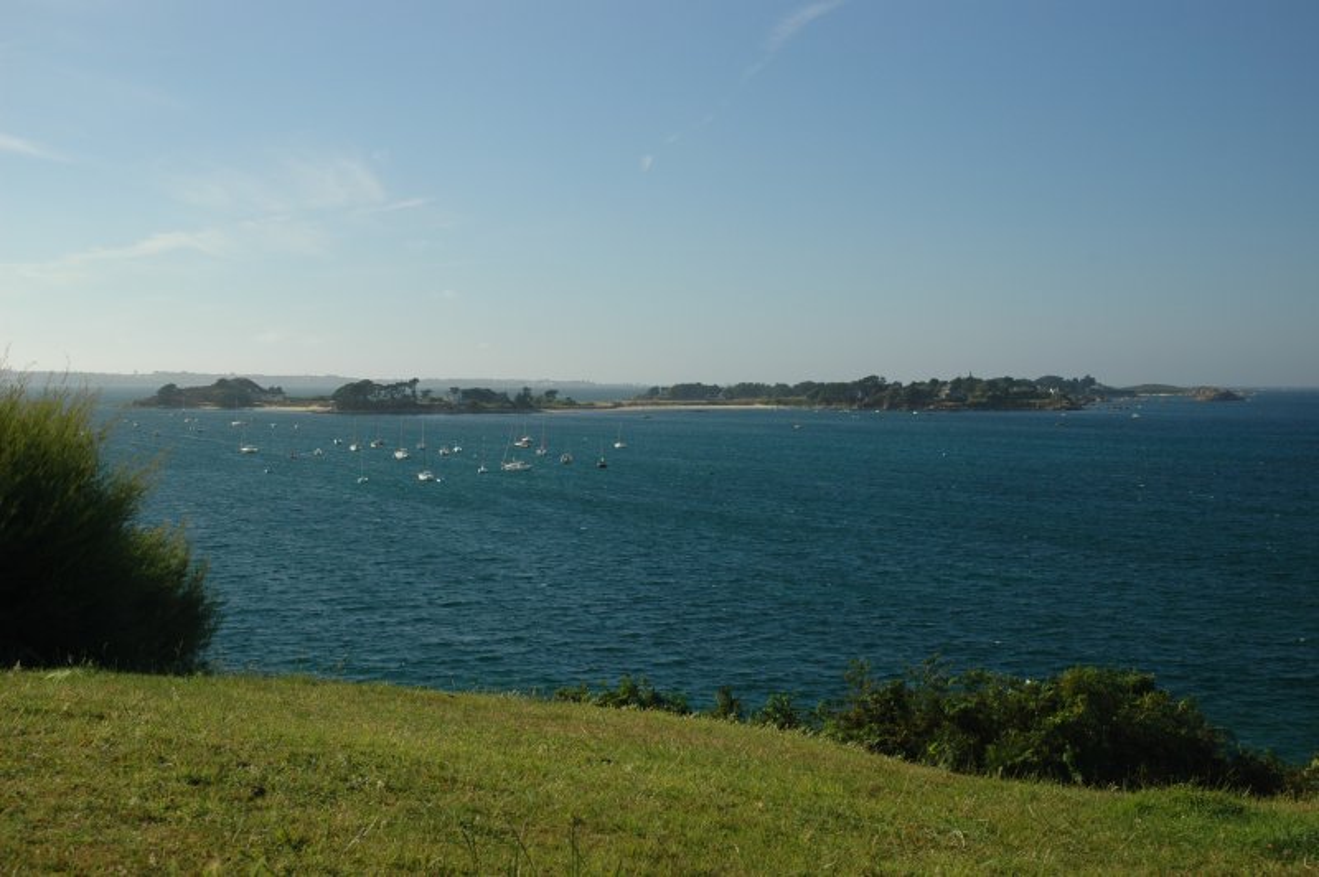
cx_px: 660
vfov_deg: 28.9
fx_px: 1702
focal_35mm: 46
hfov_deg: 42.4
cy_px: 438
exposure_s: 1/160
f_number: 8
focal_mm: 31
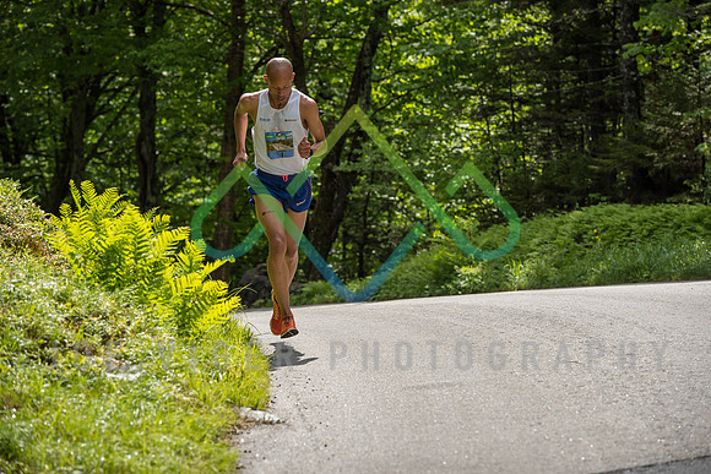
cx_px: 356
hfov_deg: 15.8
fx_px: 2568
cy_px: 237
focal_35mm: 130
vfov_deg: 10.6
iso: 640
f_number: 5.6
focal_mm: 130
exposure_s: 1/2500
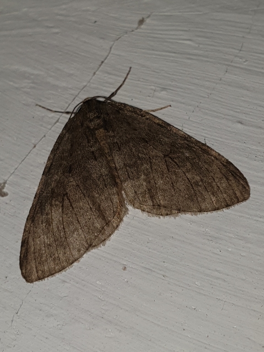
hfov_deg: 53.0
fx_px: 265
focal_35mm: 26
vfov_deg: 67.3
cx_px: 132
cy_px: 176
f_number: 2.4
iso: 50
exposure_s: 1/2882
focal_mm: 4.3
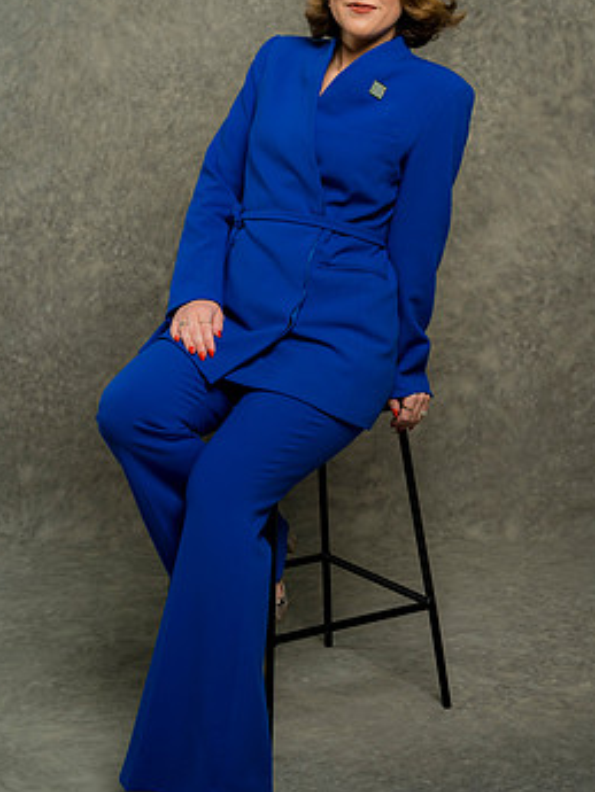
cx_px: 331
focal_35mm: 69
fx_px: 1580
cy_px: 319
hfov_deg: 21.3
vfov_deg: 28.1
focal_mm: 55
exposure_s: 1/160
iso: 125
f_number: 4
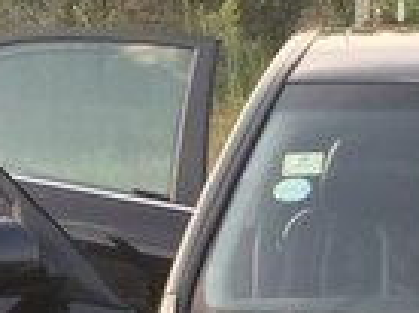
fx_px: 1680
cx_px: 586
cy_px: 473
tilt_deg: -15.8
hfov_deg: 13.6
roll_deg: -2.5
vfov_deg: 10.3
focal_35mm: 139
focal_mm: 4.15
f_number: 2.2
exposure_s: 1/50
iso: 32
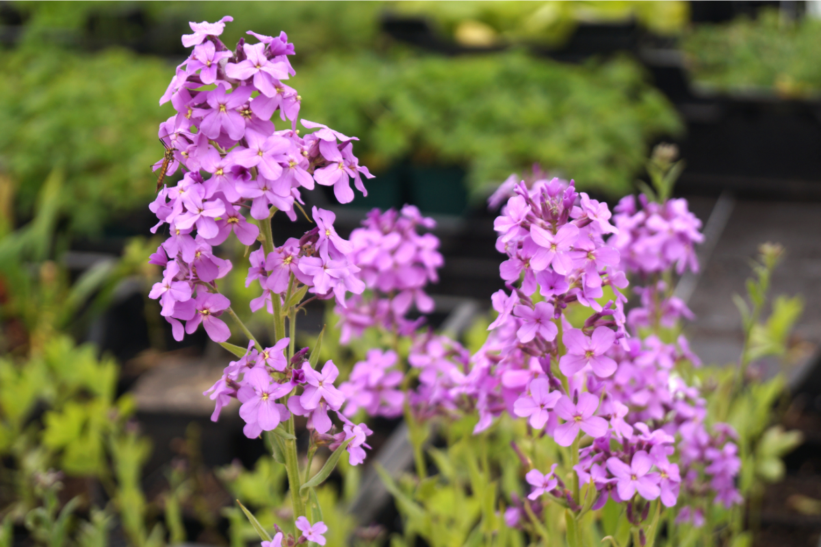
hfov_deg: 24.6
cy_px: 274
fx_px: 1881
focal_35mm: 82
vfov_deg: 16.6
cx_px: 410
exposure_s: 1/100
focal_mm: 55
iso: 125
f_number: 5.6
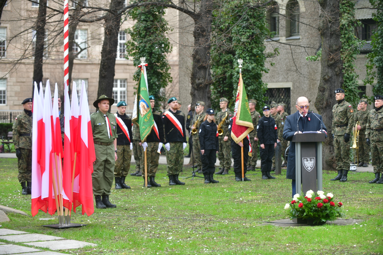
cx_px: 192
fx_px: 1085
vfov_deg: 13.4
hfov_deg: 20.0
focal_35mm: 102
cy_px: 128
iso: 100
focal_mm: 102
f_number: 4.5
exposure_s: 1/100
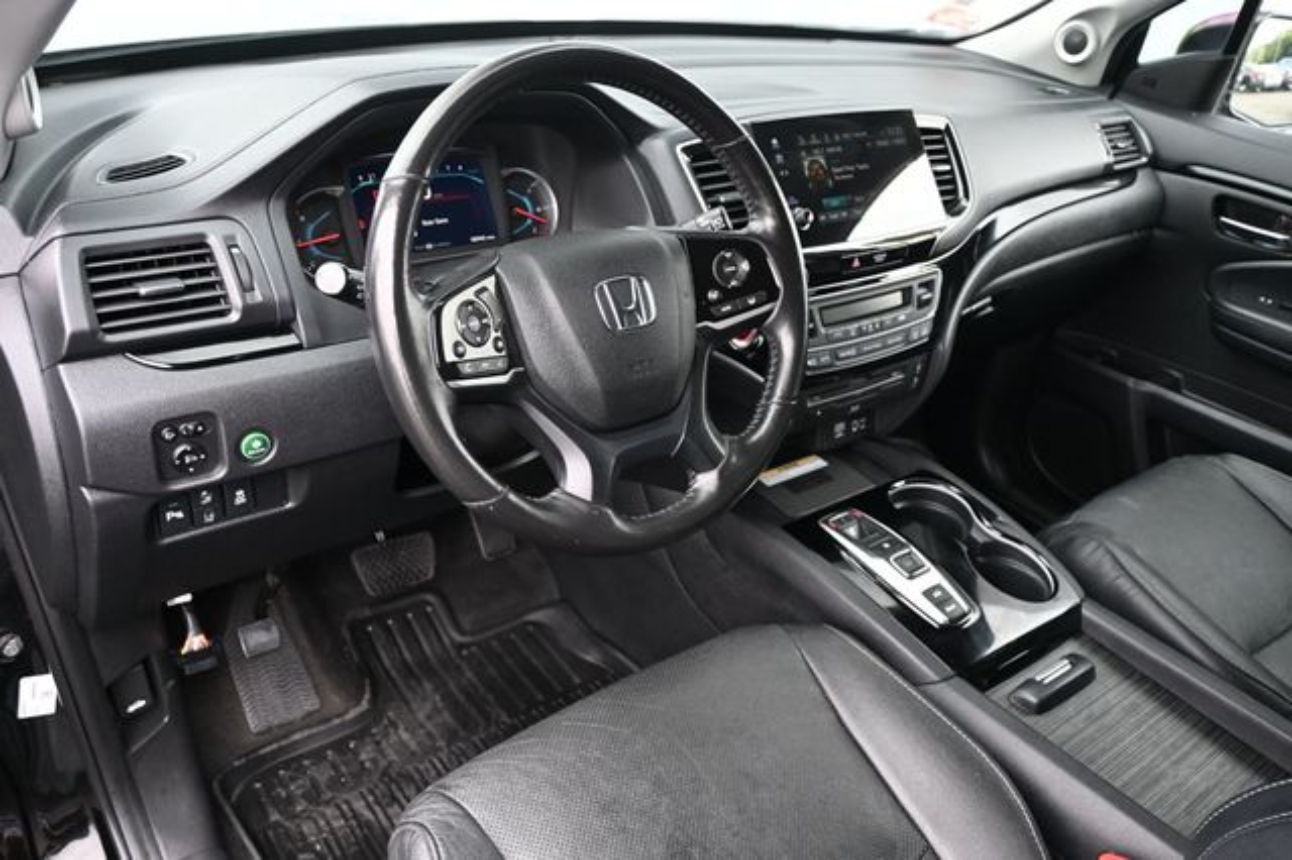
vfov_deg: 44.6
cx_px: 646
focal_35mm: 29
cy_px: 430
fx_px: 1049
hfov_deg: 63.2
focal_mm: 19.5
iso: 560
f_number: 3.8
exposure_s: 1/125
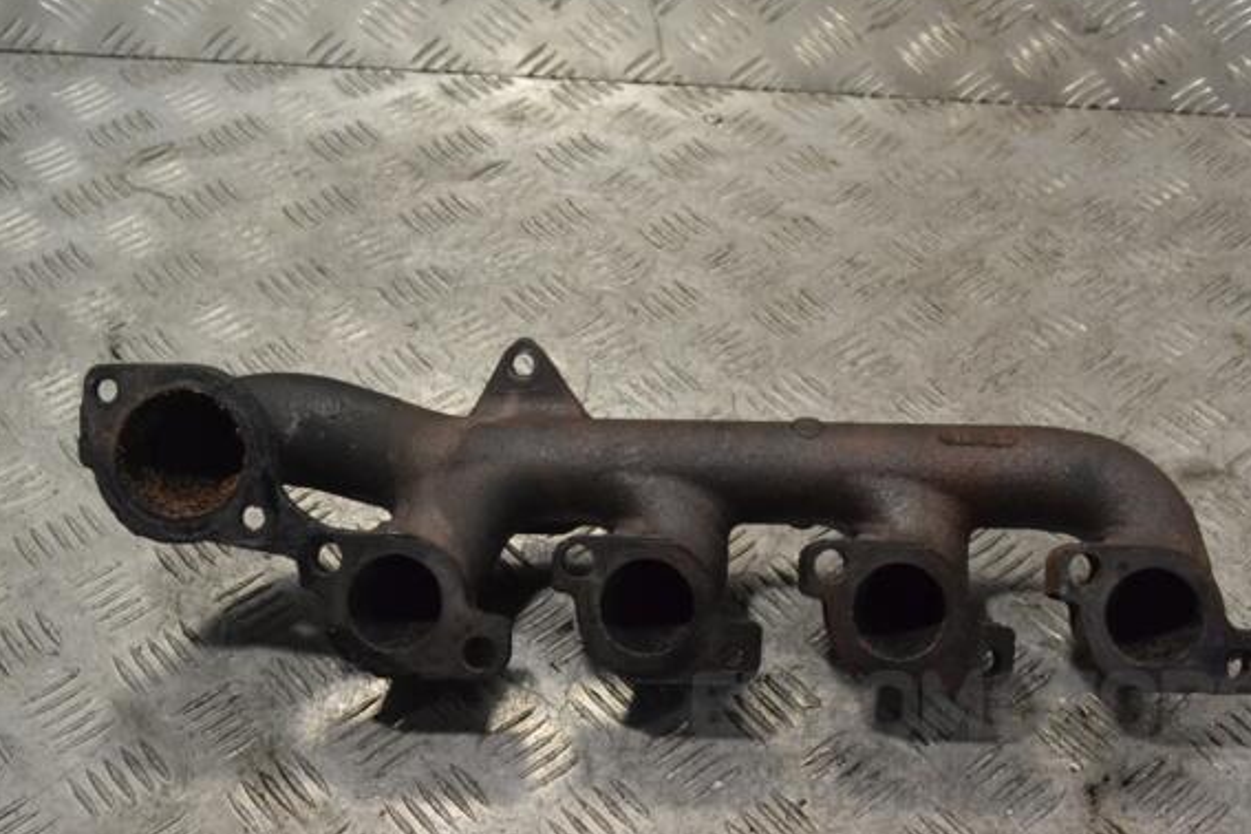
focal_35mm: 54
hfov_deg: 36.9
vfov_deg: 25.1
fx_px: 1876
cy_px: 410
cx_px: 651
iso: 3200
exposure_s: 1/320
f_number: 9
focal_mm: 34
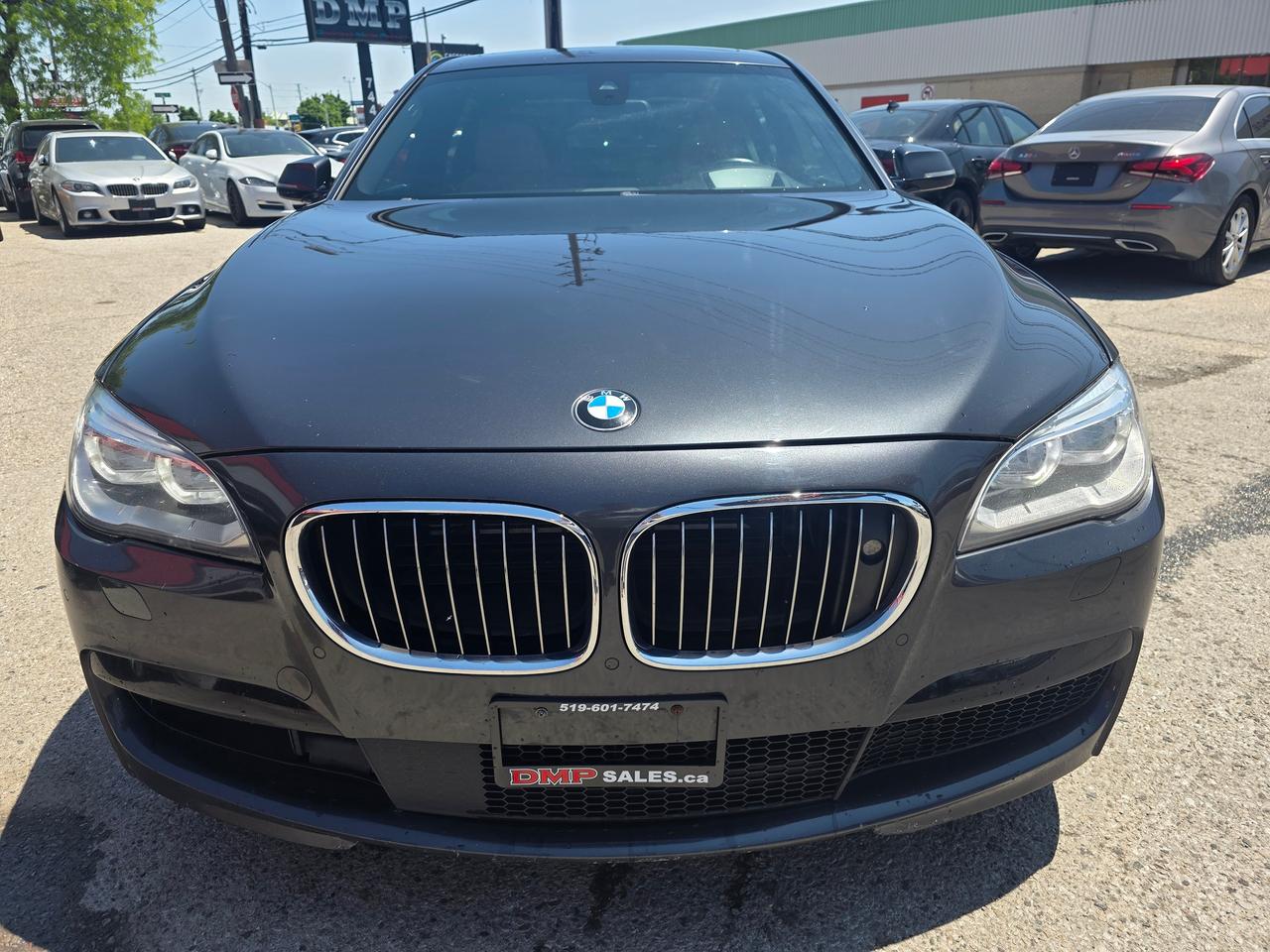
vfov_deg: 58.9
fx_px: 844
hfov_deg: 73.9
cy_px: 476
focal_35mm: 23
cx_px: 635
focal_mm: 6.3
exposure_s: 1/1465
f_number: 1.7
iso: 40
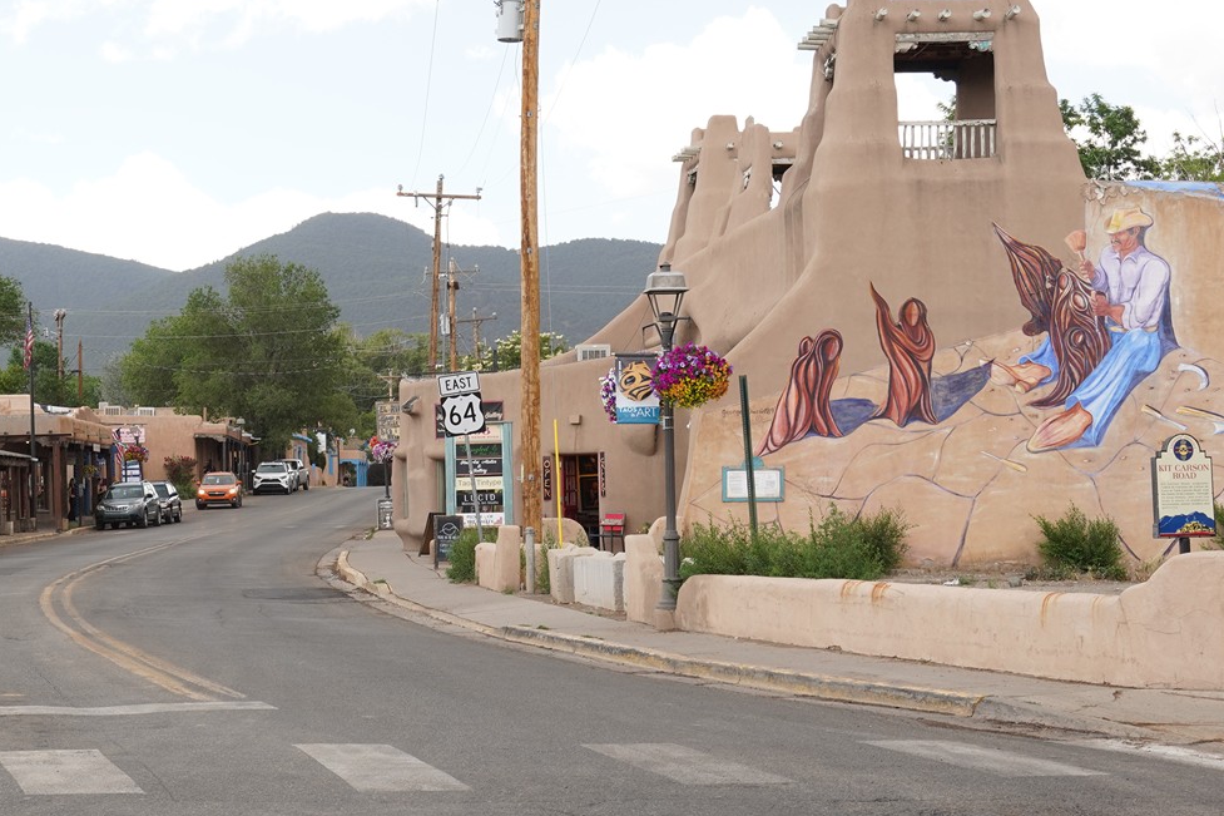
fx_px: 2923
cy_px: 390
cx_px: 182
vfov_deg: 15.9
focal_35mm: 86
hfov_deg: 23.2
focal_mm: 42
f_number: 11
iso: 400
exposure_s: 1/100
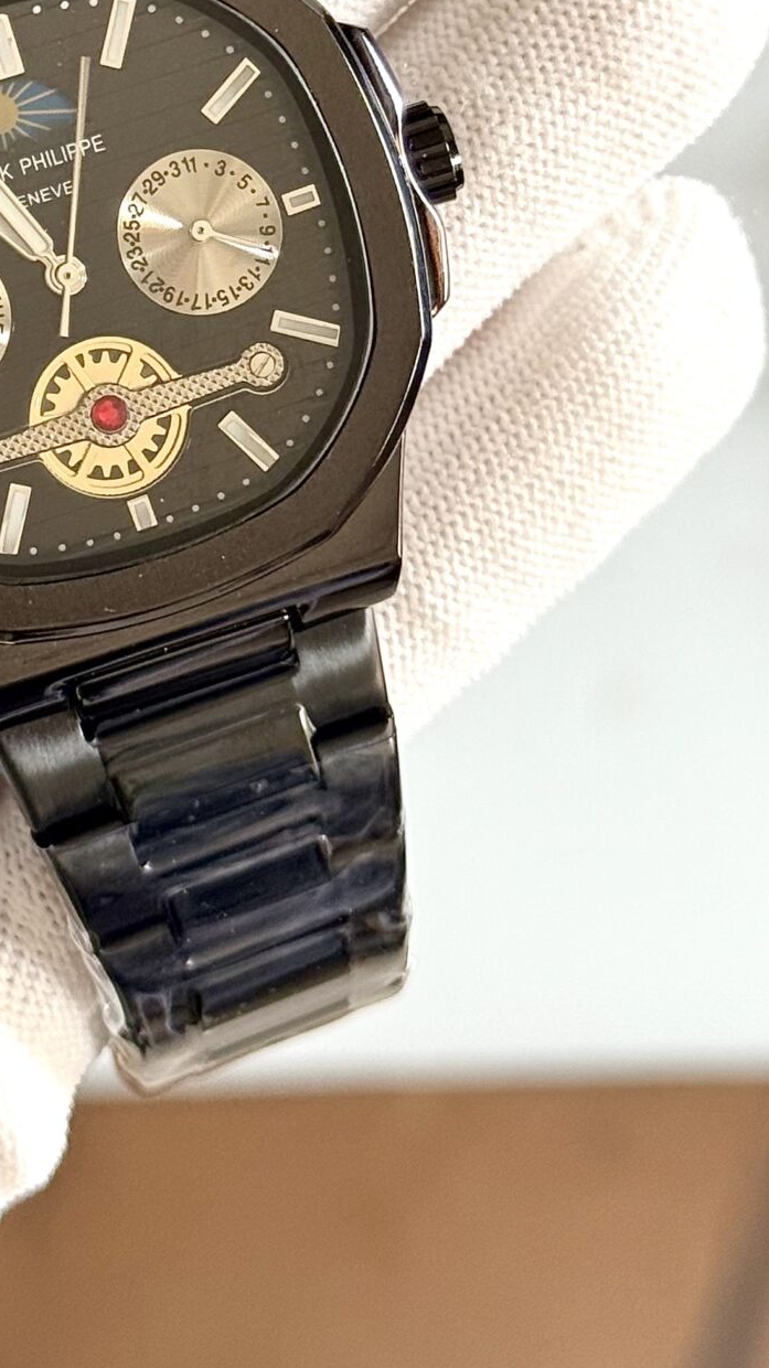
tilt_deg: -53.8
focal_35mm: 108
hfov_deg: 11.2
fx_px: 3917
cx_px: 110
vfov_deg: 19.5
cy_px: 153
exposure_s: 1/87
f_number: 1.78
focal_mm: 6.76
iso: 100
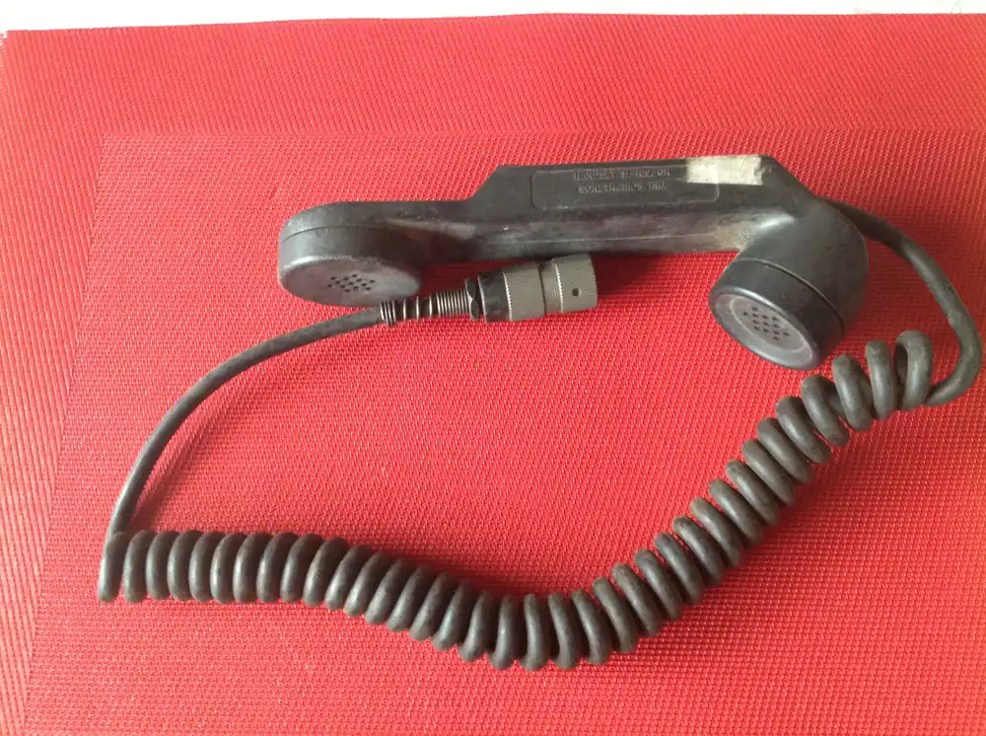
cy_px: 368
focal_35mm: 35
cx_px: 493
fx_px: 995
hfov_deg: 52.7
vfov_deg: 40.6
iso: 250
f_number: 2.4
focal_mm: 4.28
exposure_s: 1/15
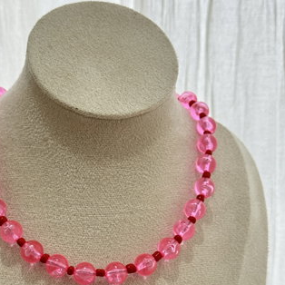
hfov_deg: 23.9
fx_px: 671
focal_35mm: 72
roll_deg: +0.6
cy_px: 213
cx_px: 106
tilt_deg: -11.1
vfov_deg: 23.7
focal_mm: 6.76
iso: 125
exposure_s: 1/100
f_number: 1.78
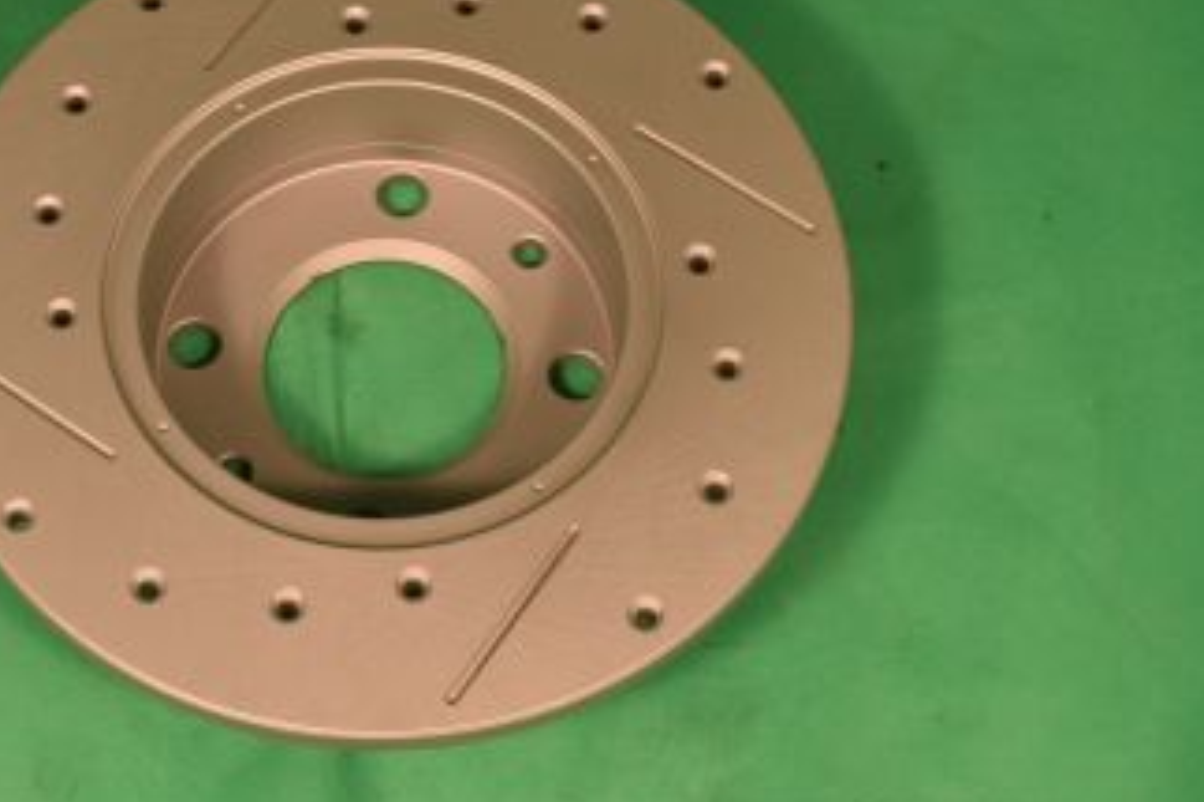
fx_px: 2607
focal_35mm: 78
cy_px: 280
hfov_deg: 25.8
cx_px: 391
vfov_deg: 17.4
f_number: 10
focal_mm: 28
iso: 110
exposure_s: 1/50
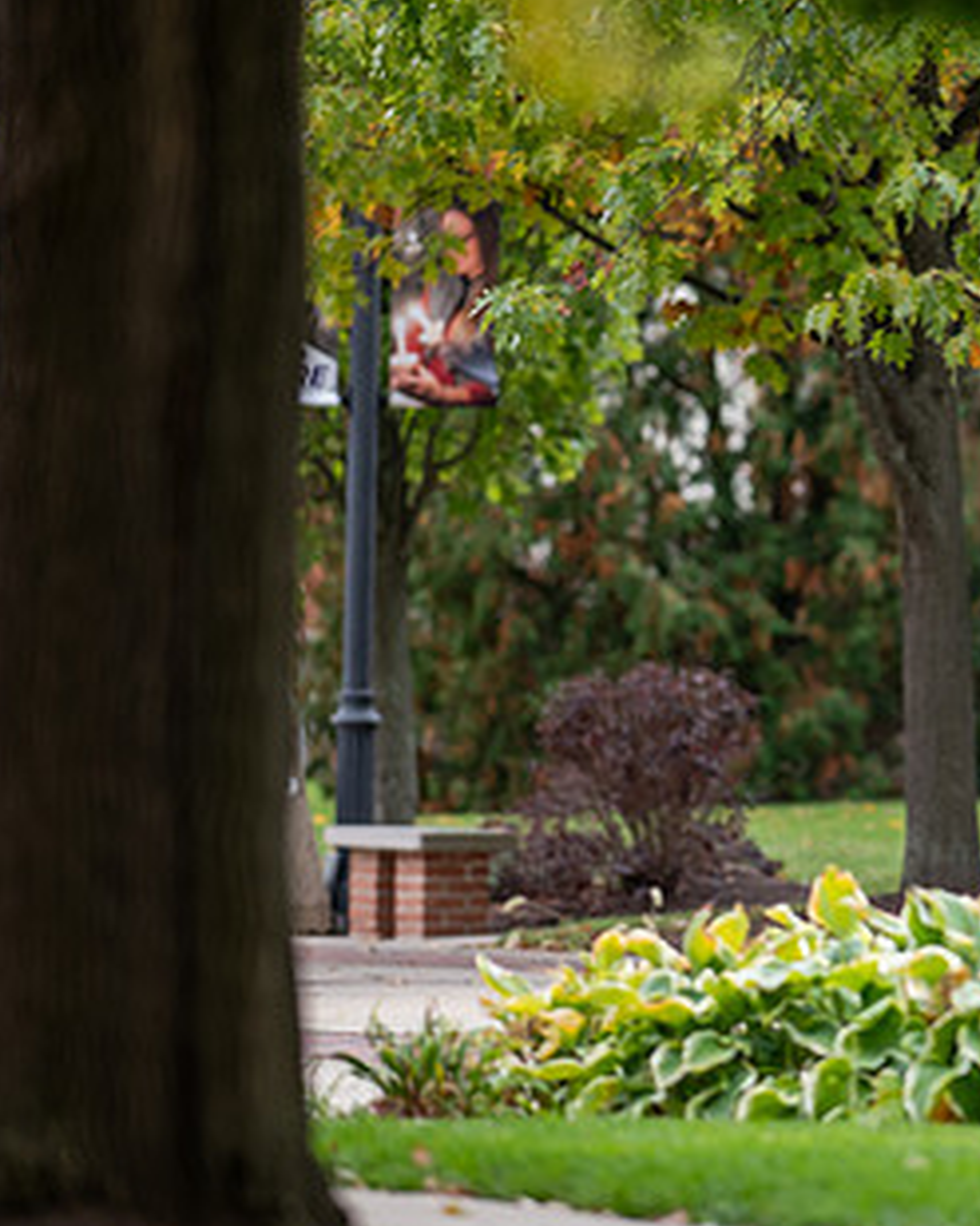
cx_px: 1012
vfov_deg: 3.7
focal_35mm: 528
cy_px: 498
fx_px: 19152
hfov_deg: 2.9
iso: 320
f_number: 3.2
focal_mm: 300
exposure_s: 1/500
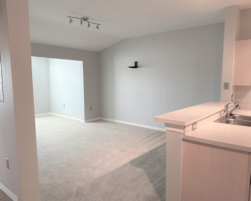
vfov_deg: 54.9
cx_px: 134
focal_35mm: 26
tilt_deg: -7.4
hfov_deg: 66.0
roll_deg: -0.5
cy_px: 104
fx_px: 193
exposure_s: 1/60
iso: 160
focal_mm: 6.86
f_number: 1.78
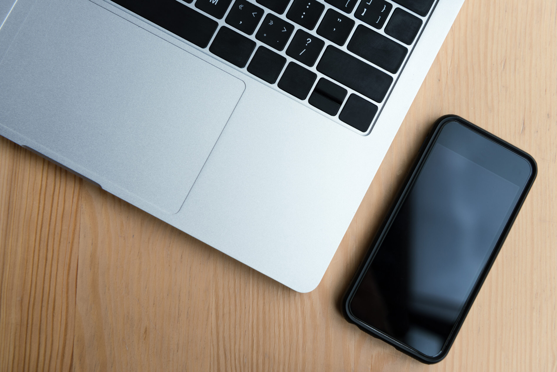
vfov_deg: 28.1
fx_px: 743
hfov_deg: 41.1
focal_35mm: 48
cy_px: 186
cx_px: 278
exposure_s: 1/320
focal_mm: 48
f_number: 5.6
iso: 200
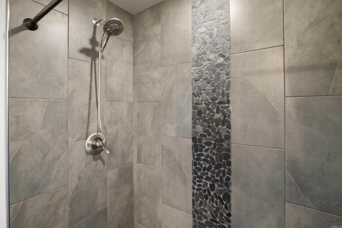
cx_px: 171
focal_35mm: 16
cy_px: 114
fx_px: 152
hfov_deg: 96.7
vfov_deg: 73.7
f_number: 5.6
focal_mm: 16
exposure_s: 1/15
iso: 1250
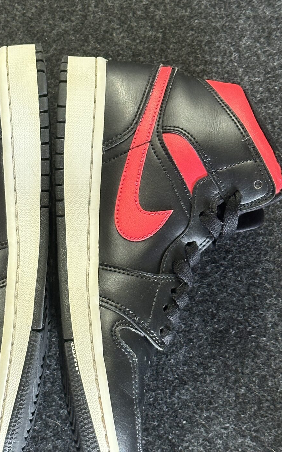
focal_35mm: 93
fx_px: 1144
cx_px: 48
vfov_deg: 22.3
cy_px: 230
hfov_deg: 14.0
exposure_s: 1/33
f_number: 1.78
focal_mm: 6.86
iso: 320
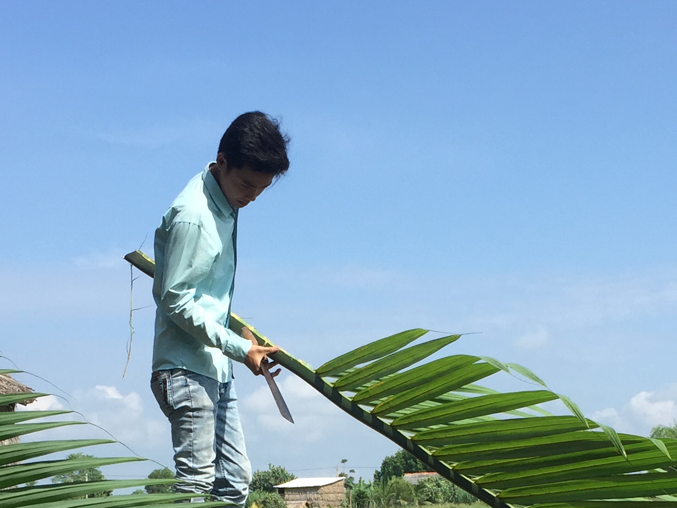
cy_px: 576
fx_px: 1506
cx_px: 358
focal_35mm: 77
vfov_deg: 18.3
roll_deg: -0.6
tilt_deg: -4.0
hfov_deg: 25.3
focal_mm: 4.15
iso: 32
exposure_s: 1/1522
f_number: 2.2
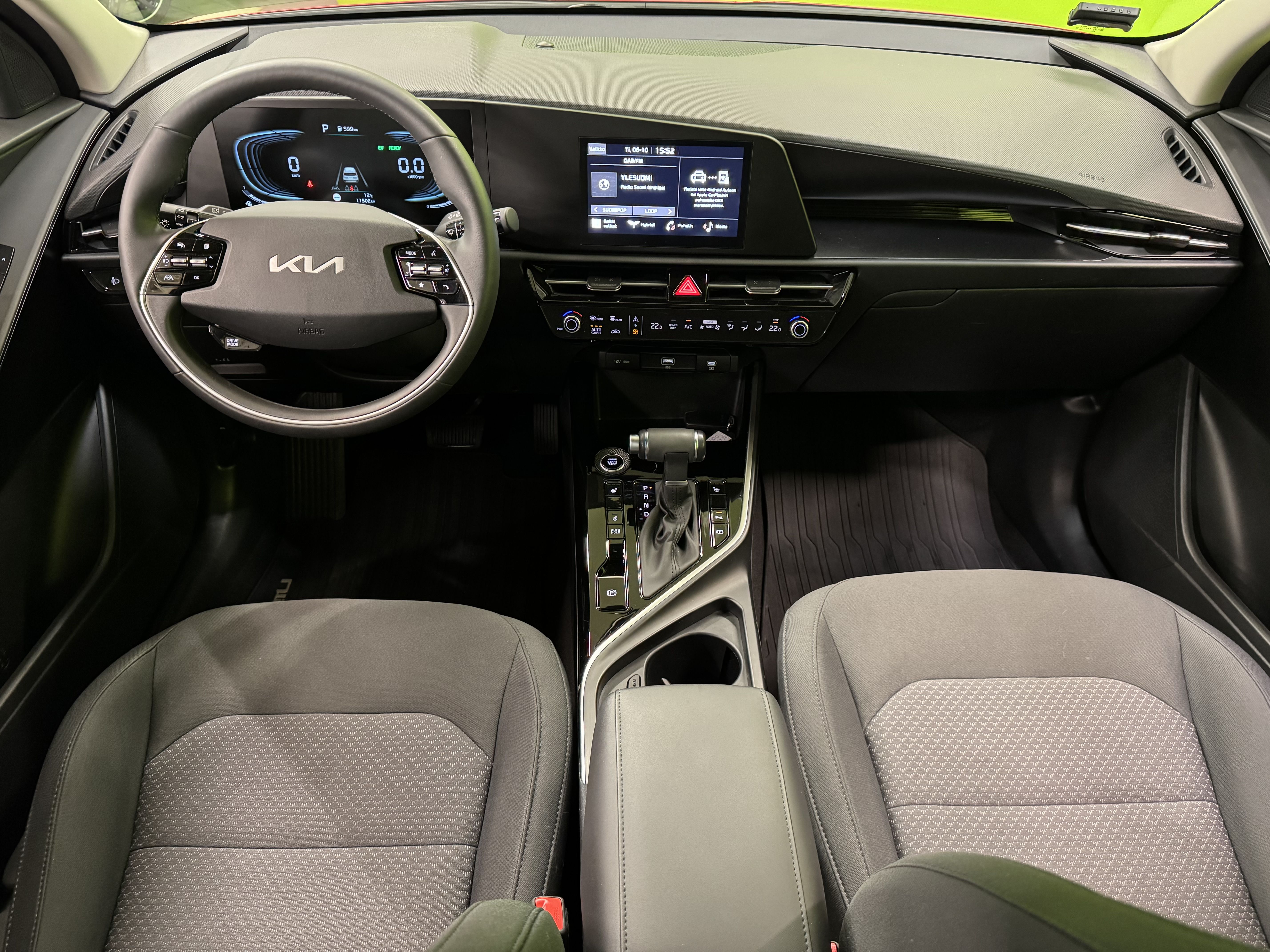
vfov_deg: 56.8
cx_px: 635
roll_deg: -0.4
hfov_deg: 71.6
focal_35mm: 24
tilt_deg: -37.3
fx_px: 881
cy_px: 476
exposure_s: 1/33
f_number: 1.78
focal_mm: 6.76
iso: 800
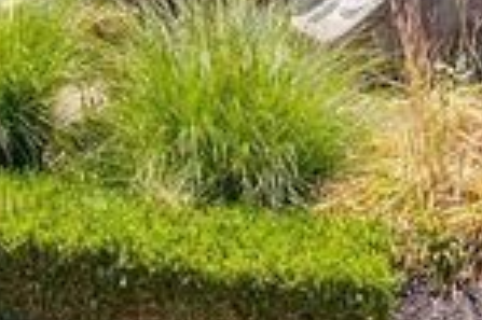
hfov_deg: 10.6
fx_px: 2581
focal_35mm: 193
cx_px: 466
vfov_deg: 6.6
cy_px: -553
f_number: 5.6
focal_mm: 10.26
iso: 100
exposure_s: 1/320
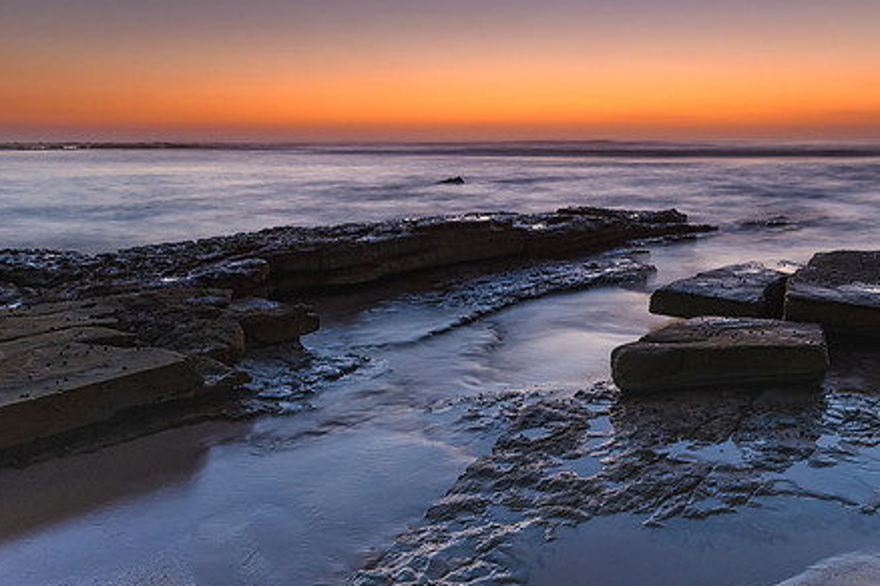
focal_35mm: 32
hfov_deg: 58.5
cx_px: 506
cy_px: 262
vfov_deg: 41.1
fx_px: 782
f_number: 8
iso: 400
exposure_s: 6
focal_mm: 16
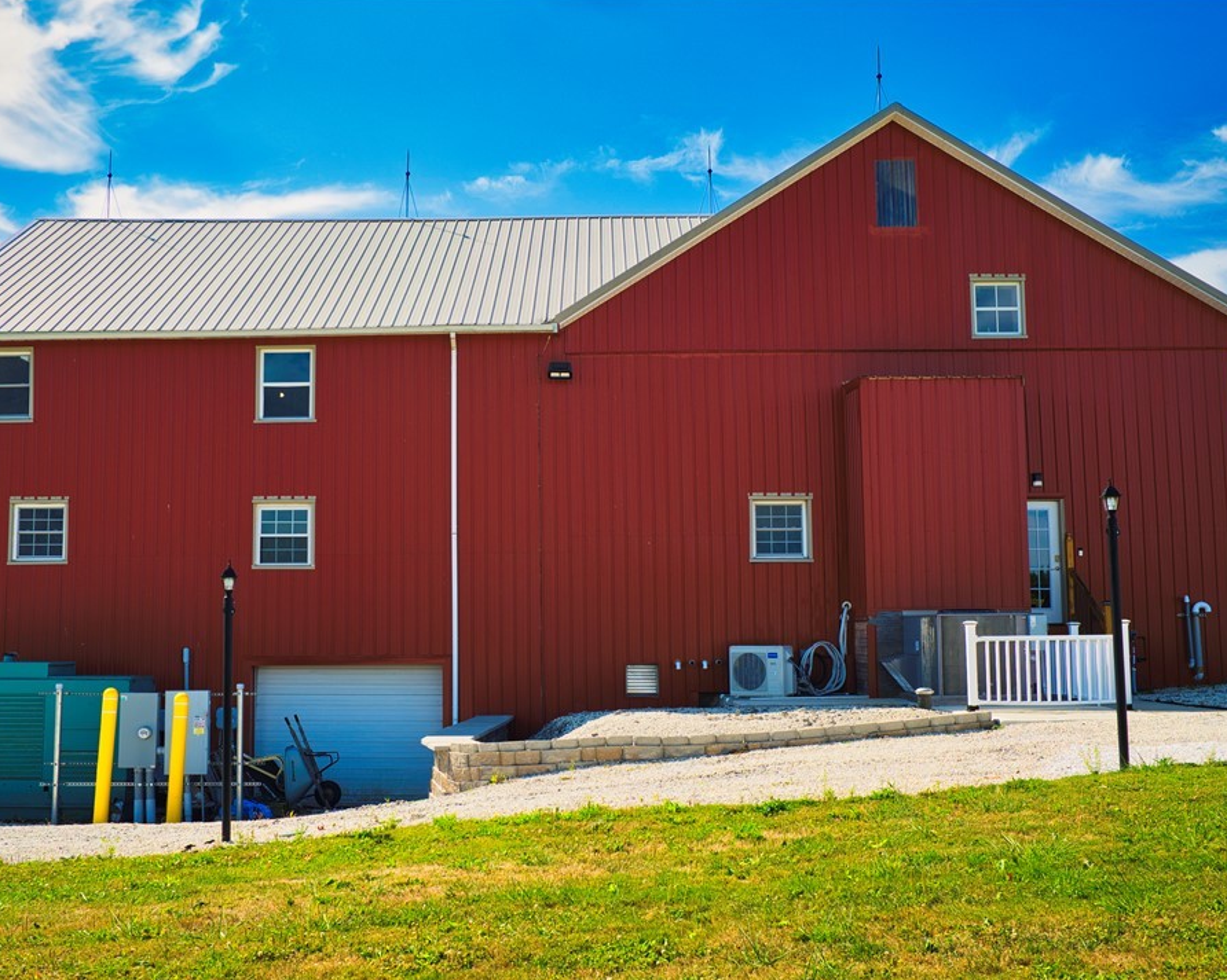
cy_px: 491
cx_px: 558
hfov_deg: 45.8
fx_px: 1452
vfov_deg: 37.3
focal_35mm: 40
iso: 400
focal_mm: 23
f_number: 5.6
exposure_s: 1/250
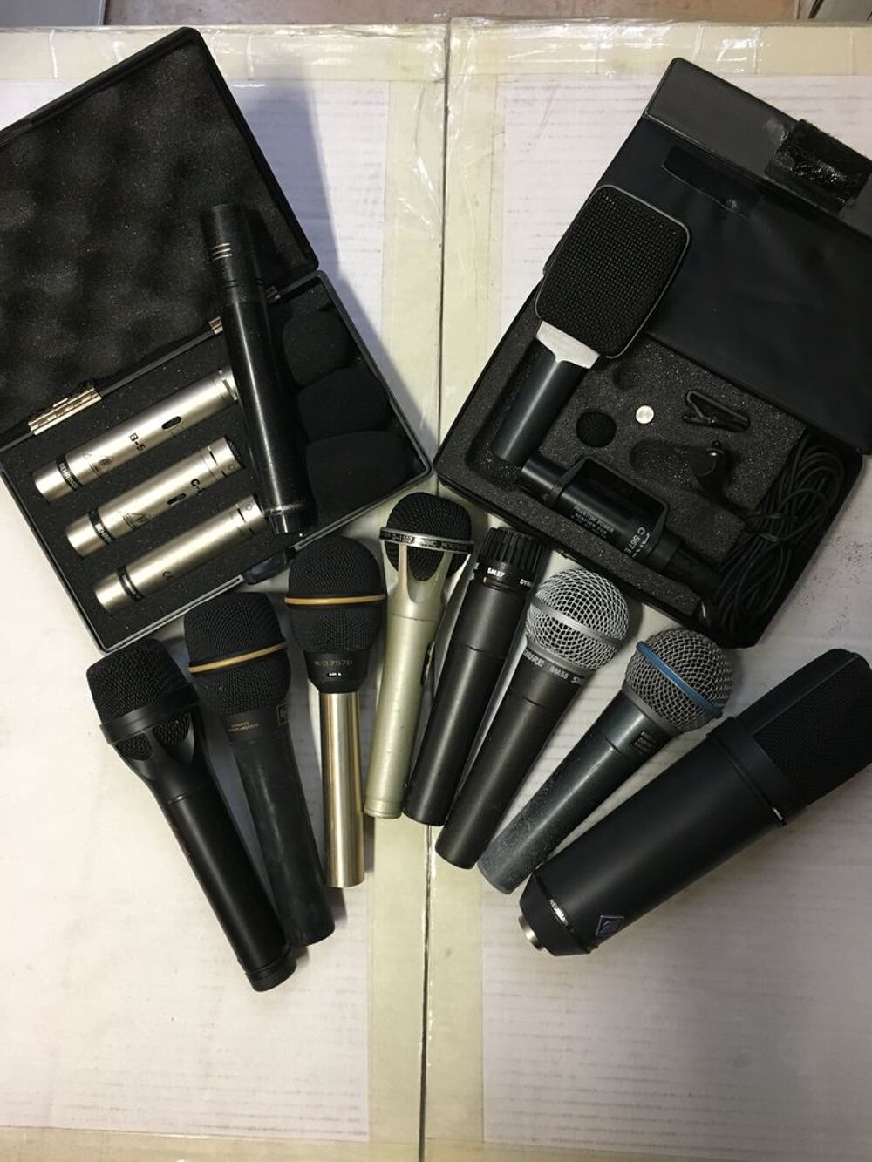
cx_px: 436
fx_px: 974
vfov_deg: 61.7
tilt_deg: -87.3
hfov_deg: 48.2
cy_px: 581
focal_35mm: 29
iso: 160
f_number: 2.2
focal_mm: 4.15
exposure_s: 1/33
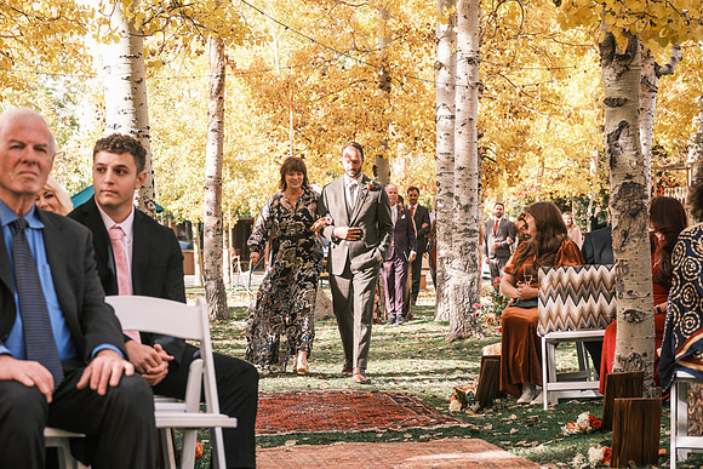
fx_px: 1465
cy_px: 234
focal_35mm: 75
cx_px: 352
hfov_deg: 27.0
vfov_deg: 18.2
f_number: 4
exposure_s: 1/500
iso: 400
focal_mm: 50
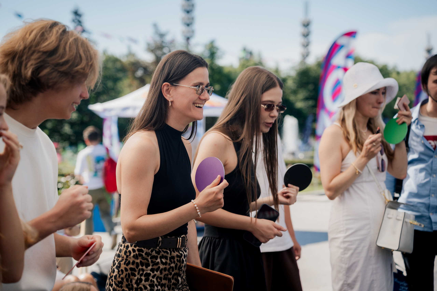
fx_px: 910
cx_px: 218
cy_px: 146
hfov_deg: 27.0
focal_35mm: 75
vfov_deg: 18.2
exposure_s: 1/1000
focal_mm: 75
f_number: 3.5
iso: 160
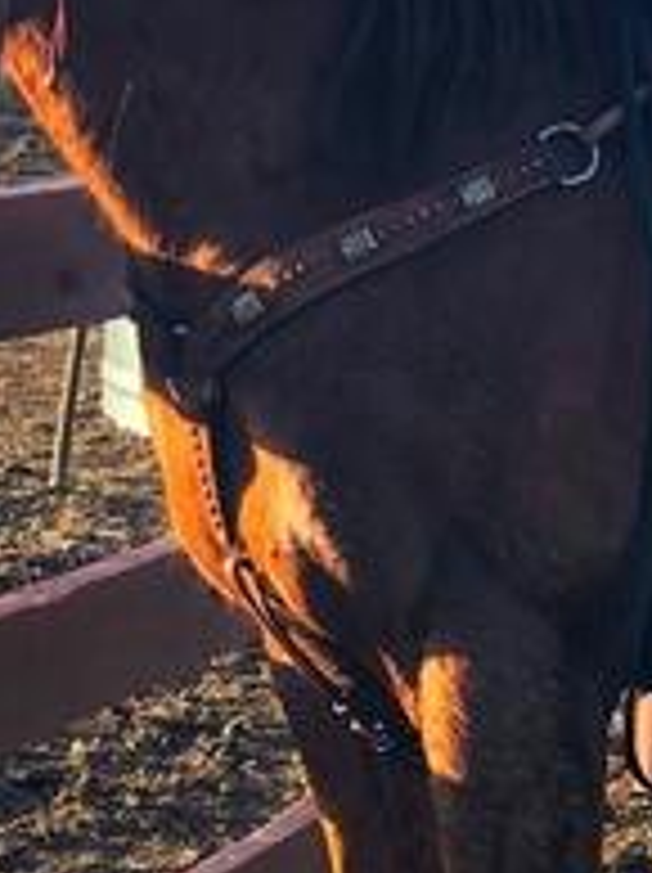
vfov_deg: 10.1
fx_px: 4933
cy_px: 475
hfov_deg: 7.5
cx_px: 531
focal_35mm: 196
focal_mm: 6.6
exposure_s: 1/139
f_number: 2.8
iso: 20
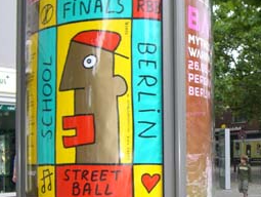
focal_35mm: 67
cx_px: 216
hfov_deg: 28.2
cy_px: 146
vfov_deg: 21.8
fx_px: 506
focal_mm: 6.2
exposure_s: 1/125
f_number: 2.7
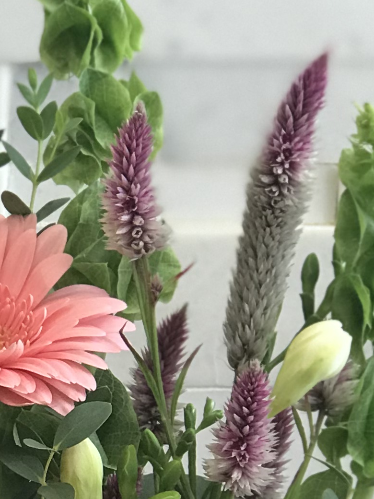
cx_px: -115
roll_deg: +0.1
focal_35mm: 221
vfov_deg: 8.9
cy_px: 428
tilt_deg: -16.9
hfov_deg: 6.7
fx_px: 3184
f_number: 2.8
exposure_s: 1/60
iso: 50
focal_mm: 6.6
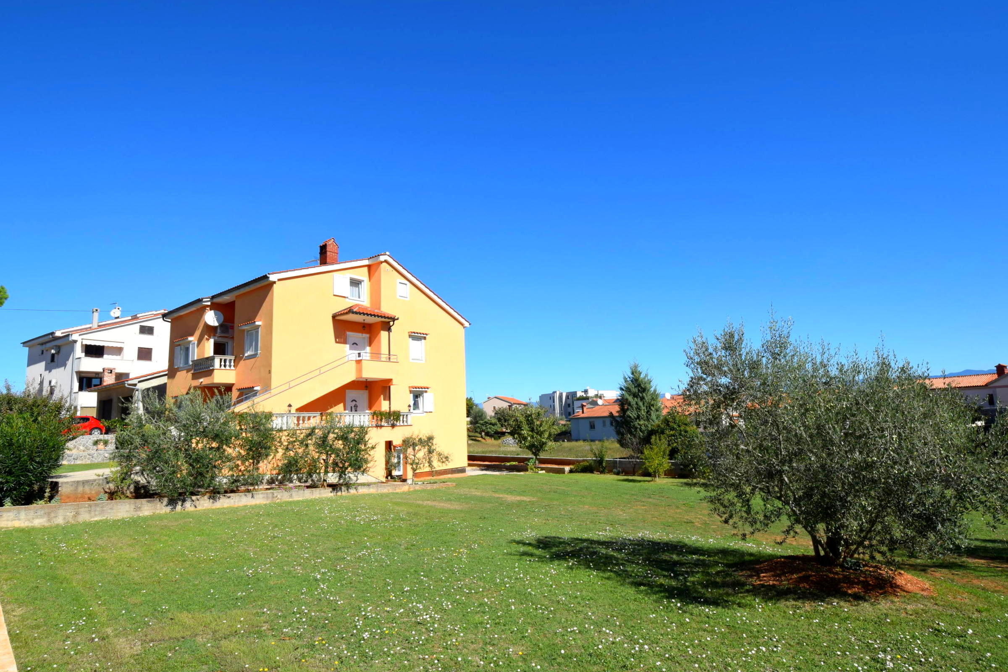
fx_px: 504
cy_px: 336
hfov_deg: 90.0
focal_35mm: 18
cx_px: 504
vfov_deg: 67.4
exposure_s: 1/400
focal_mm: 12
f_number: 10
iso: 200
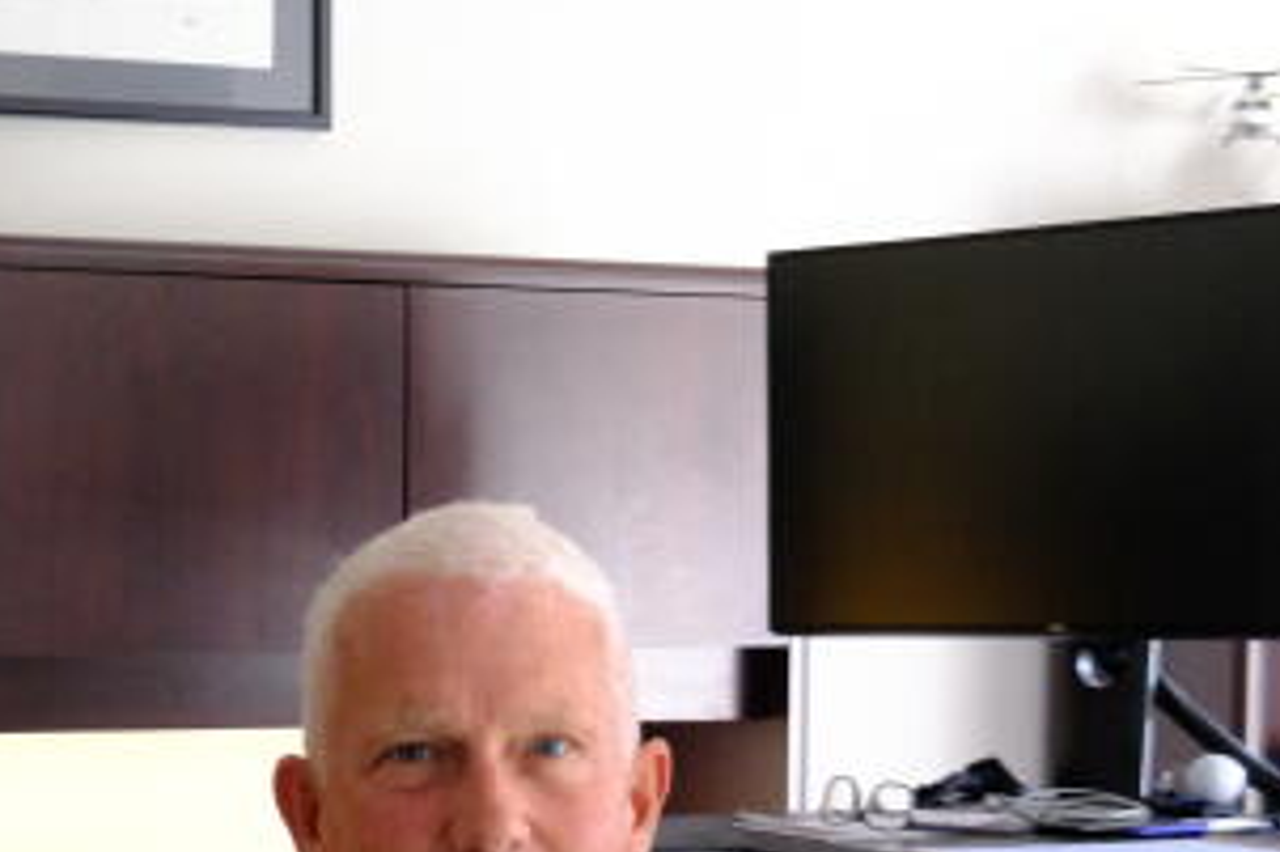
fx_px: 3127
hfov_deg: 22.8
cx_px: 220
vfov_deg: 15.3
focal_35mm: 88
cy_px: 812
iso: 4000
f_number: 5
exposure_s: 1/120
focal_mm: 21.2
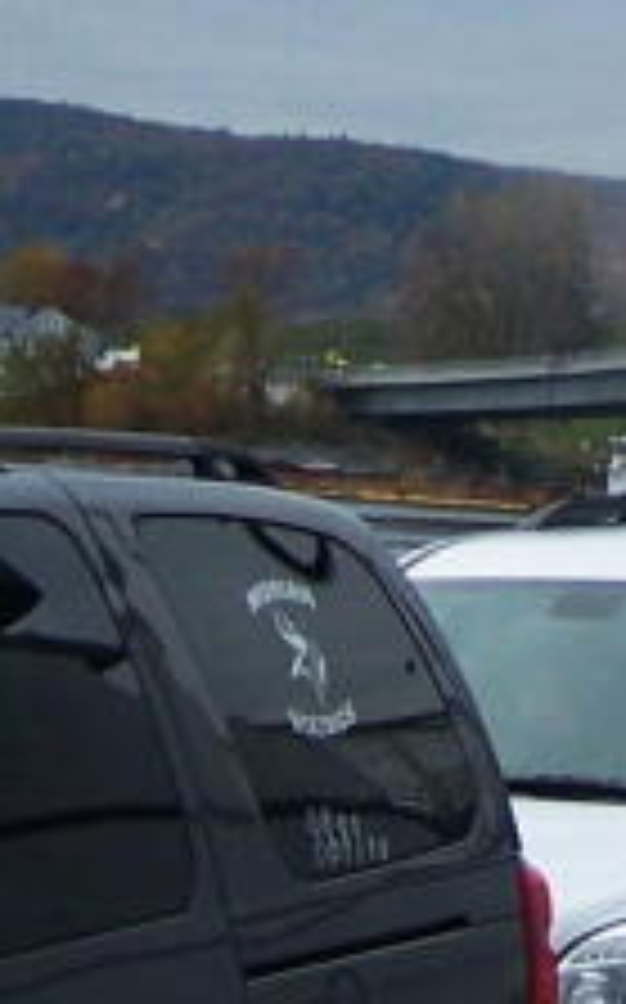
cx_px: 860
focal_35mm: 185
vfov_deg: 11.3
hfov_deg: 7.0
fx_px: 5060
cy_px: 140
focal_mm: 6.3
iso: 80
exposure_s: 1/800
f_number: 2.8
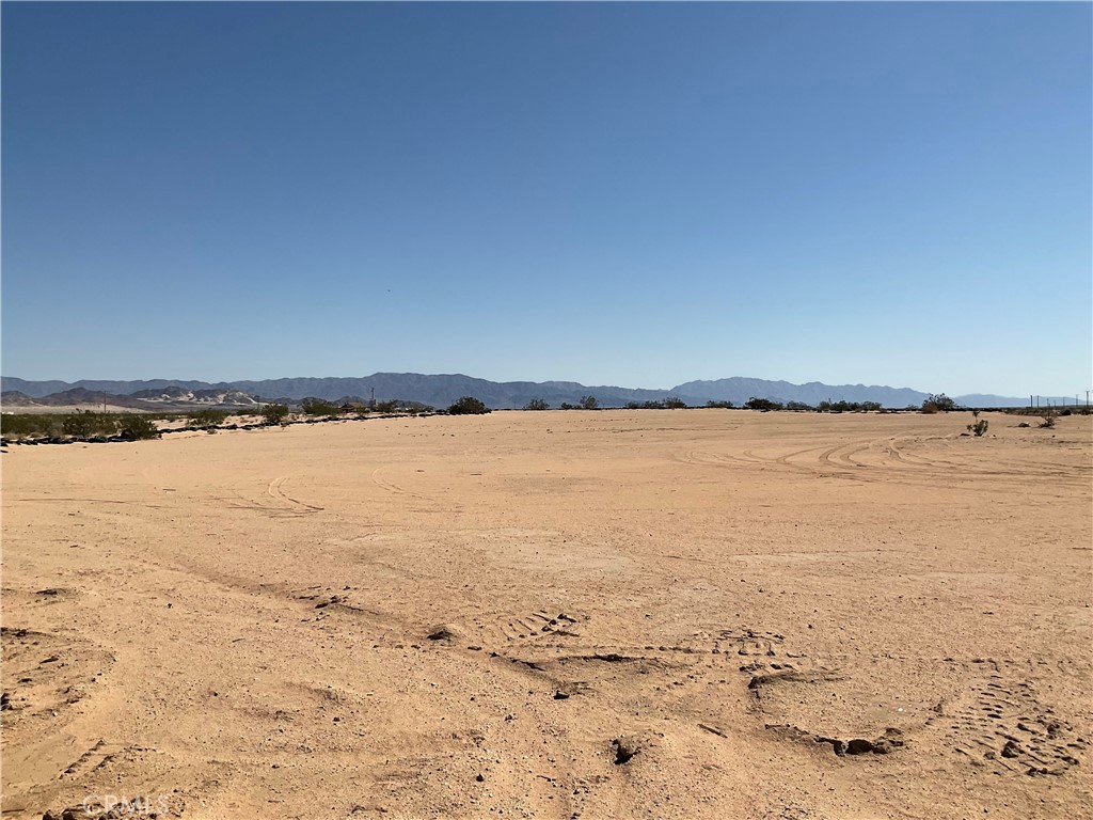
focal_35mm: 29
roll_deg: -1.4
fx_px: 916
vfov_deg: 48.2
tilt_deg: -2.2
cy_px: 410
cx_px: 546
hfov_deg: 61.7
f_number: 1.8
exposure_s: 1/5263
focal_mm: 3
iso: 20
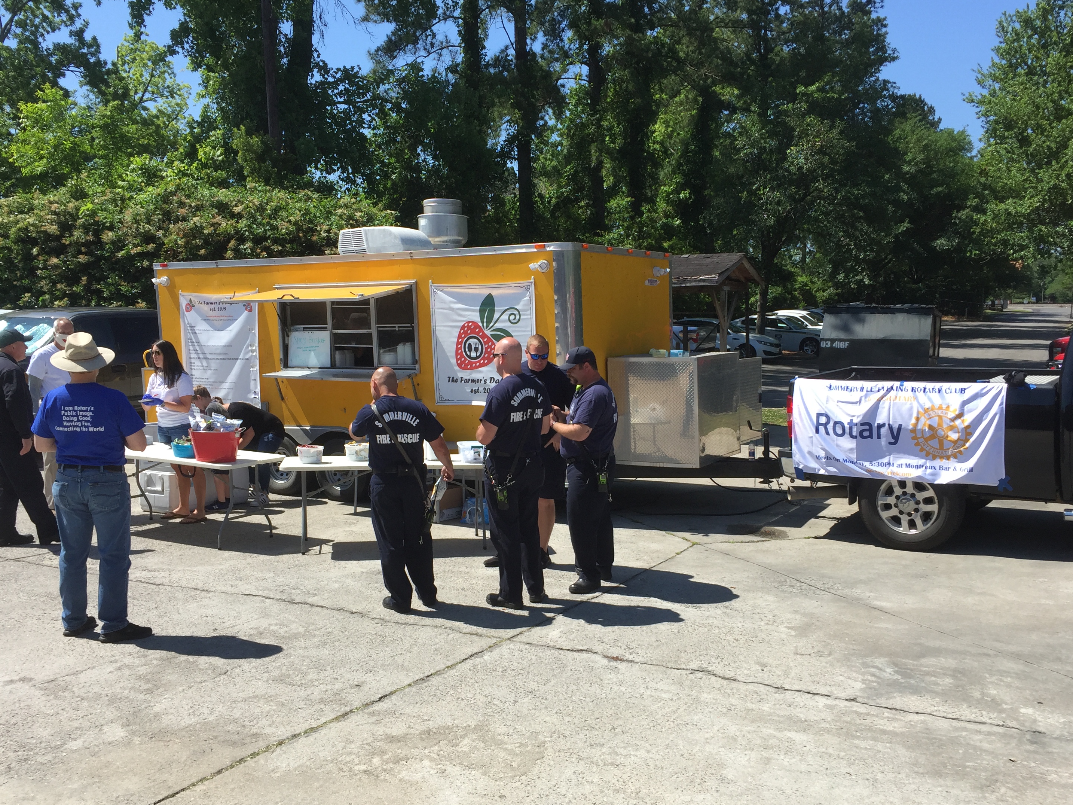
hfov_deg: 55.3
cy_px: 424
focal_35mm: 33
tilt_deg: -6.5
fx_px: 1023
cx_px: 556
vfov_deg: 42.9
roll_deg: -0.4
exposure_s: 1/1412
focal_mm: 4.15
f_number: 2.2
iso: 32
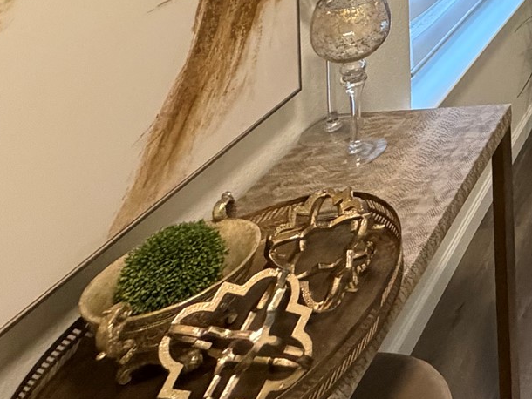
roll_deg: +0.9
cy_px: -248
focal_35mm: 47
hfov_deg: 27.5
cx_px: 803
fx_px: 723
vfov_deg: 22.9
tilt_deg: -1.8
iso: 500
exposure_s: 1/60
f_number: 2.2
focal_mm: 2.22
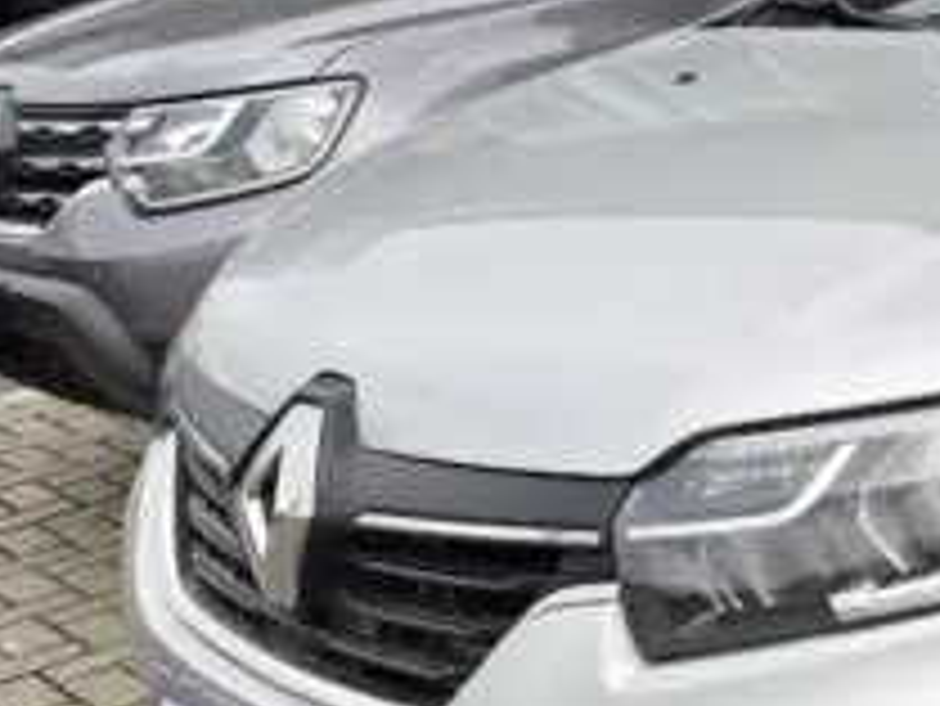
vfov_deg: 22.3
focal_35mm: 66
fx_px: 1793
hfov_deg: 25.9
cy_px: 378
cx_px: 1156
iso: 25
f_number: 1.8
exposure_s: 1/1244
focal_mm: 5.4
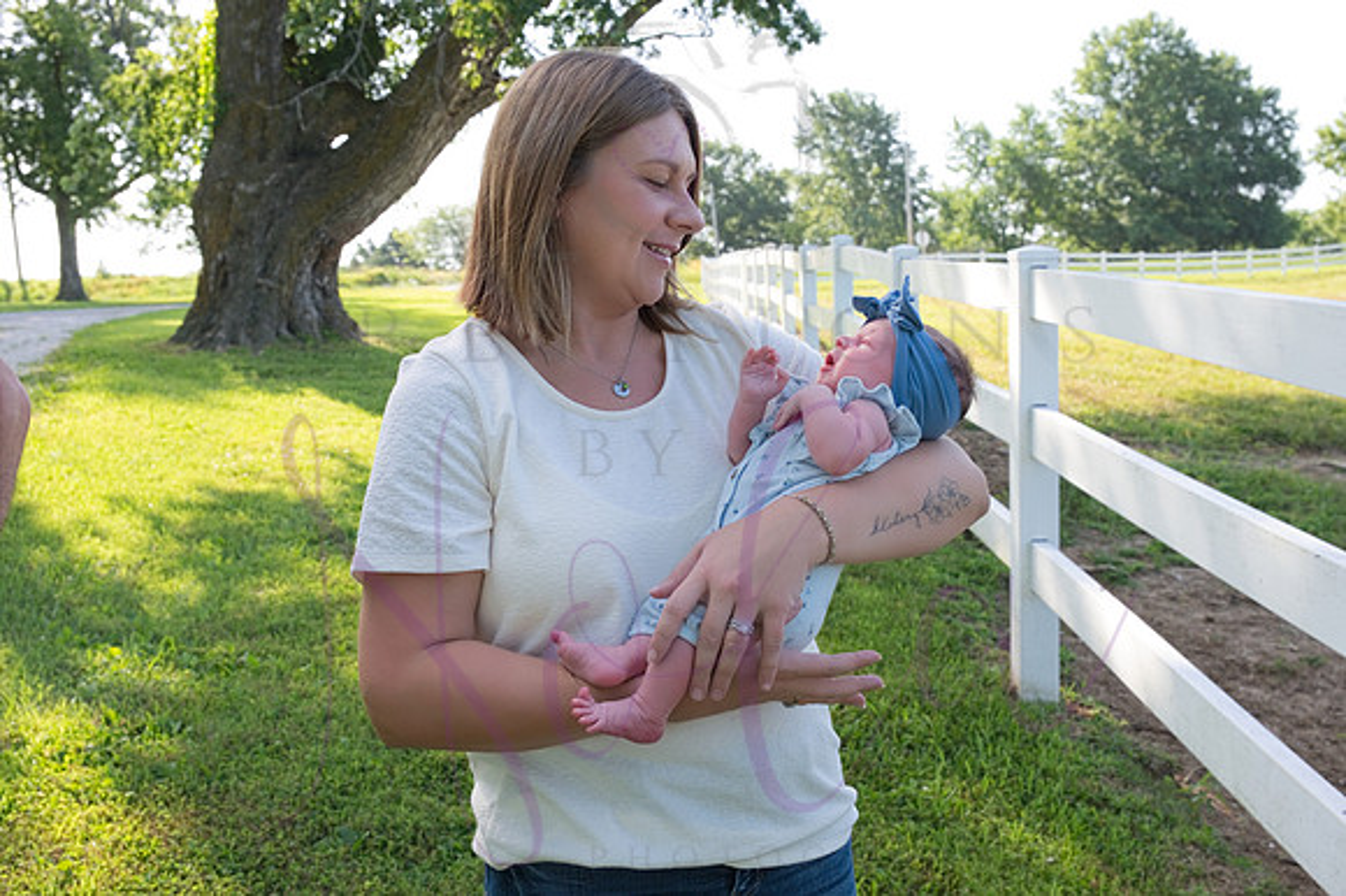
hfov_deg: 60.3
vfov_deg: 42.3
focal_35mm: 31
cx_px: 673
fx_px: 1158
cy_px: 448
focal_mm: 31
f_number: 7.1
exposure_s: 1/320
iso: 400
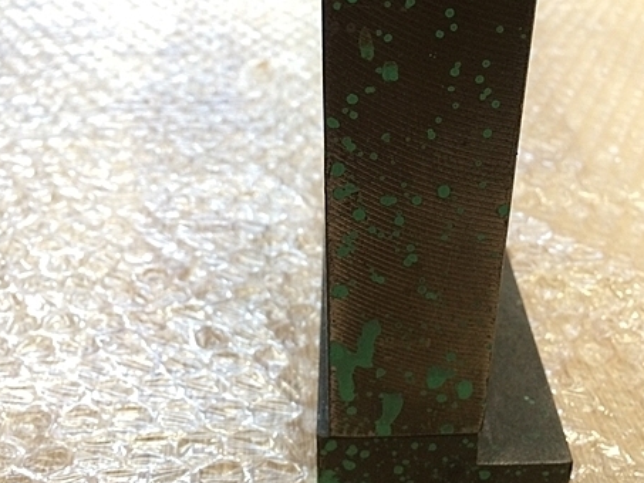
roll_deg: -2.6
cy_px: 210
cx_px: 391
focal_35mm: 41
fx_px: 763
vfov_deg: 35.1
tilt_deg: -32.5
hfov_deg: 45.5
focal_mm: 4.15
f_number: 2.2
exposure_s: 1/30
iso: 100
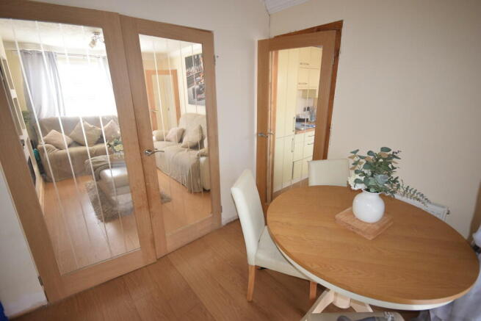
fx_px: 220
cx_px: 240
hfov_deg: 95.0
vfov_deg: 72.1
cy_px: 160
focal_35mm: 16
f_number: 5
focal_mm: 11
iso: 800
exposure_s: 1/100
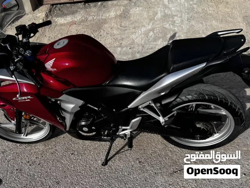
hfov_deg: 67.3
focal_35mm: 26
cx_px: 125
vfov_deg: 53.1
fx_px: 188
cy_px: 94
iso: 50
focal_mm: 5.7
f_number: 1.5
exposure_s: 1/2695
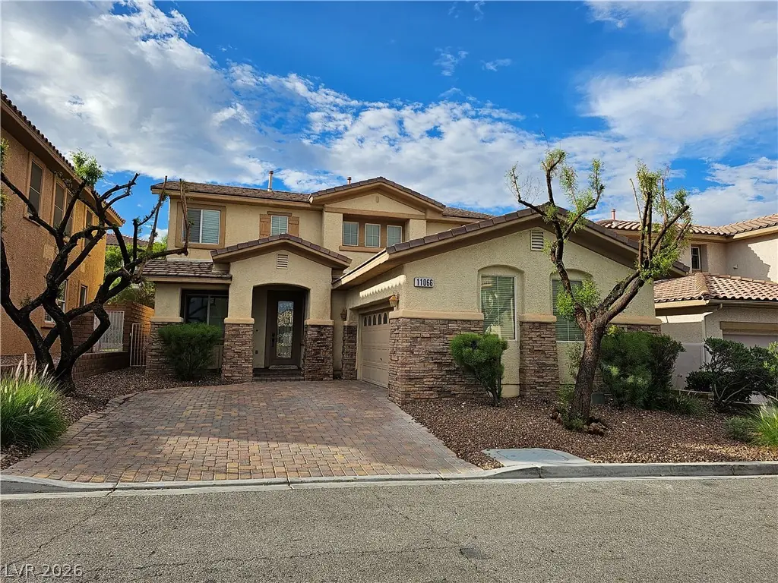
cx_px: 389
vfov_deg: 58.9
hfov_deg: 73.9
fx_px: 517
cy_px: 292
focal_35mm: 23
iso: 20
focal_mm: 6.3
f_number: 1.7
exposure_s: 1/1276
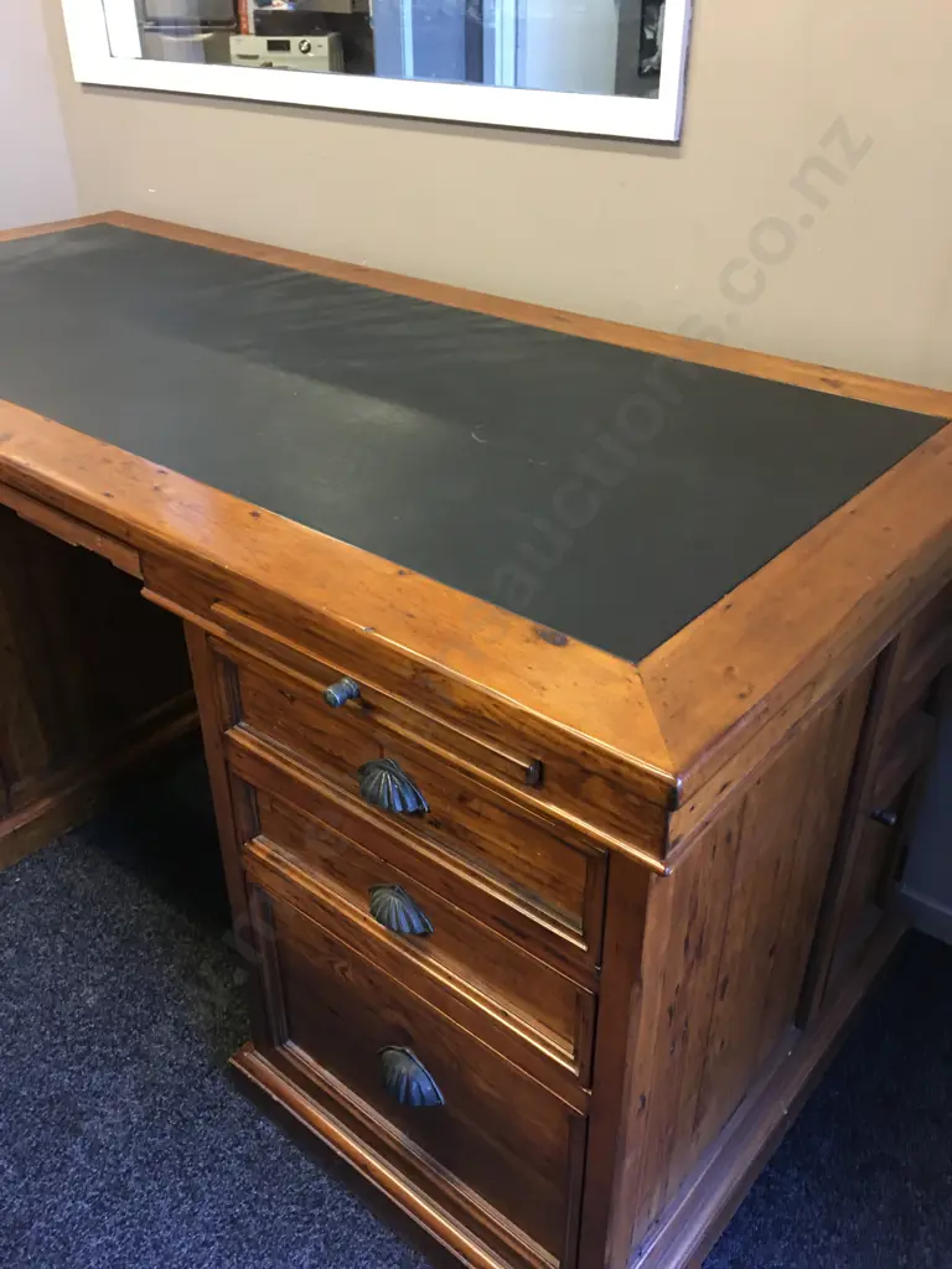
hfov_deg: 48.2
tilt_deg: -30.4
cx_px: 476
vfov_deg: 61.7
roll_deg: +0.2
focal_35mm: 29
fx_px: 1063
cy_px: 634
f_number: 2.2
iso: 125
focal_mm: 4.15
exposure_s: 1/17
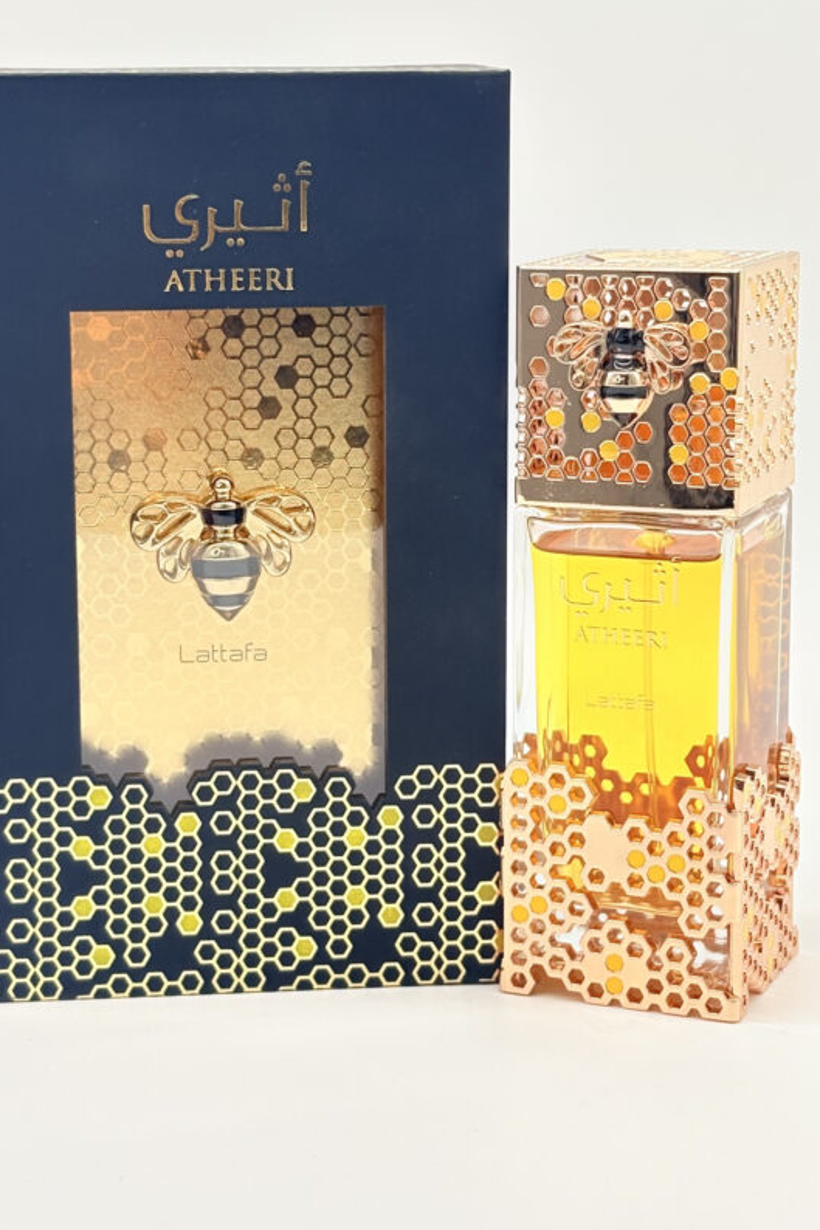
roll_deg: +0.7
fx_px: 2117
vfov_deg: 32.3
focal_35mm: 62
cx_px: 351
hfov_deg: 21.9
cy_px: 549
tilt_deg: -10.5
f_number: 1.6
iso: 32
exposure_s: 1/310
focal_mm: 5.96
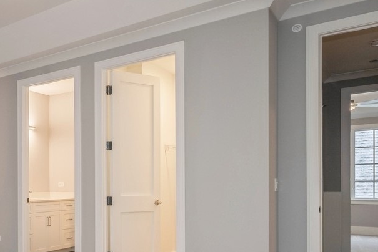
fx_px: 389
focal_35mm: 37
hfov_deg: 41.9
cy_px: 190
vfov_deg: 35.2
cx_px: -31
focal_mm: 14
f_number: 8
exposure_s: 1/5
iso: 200
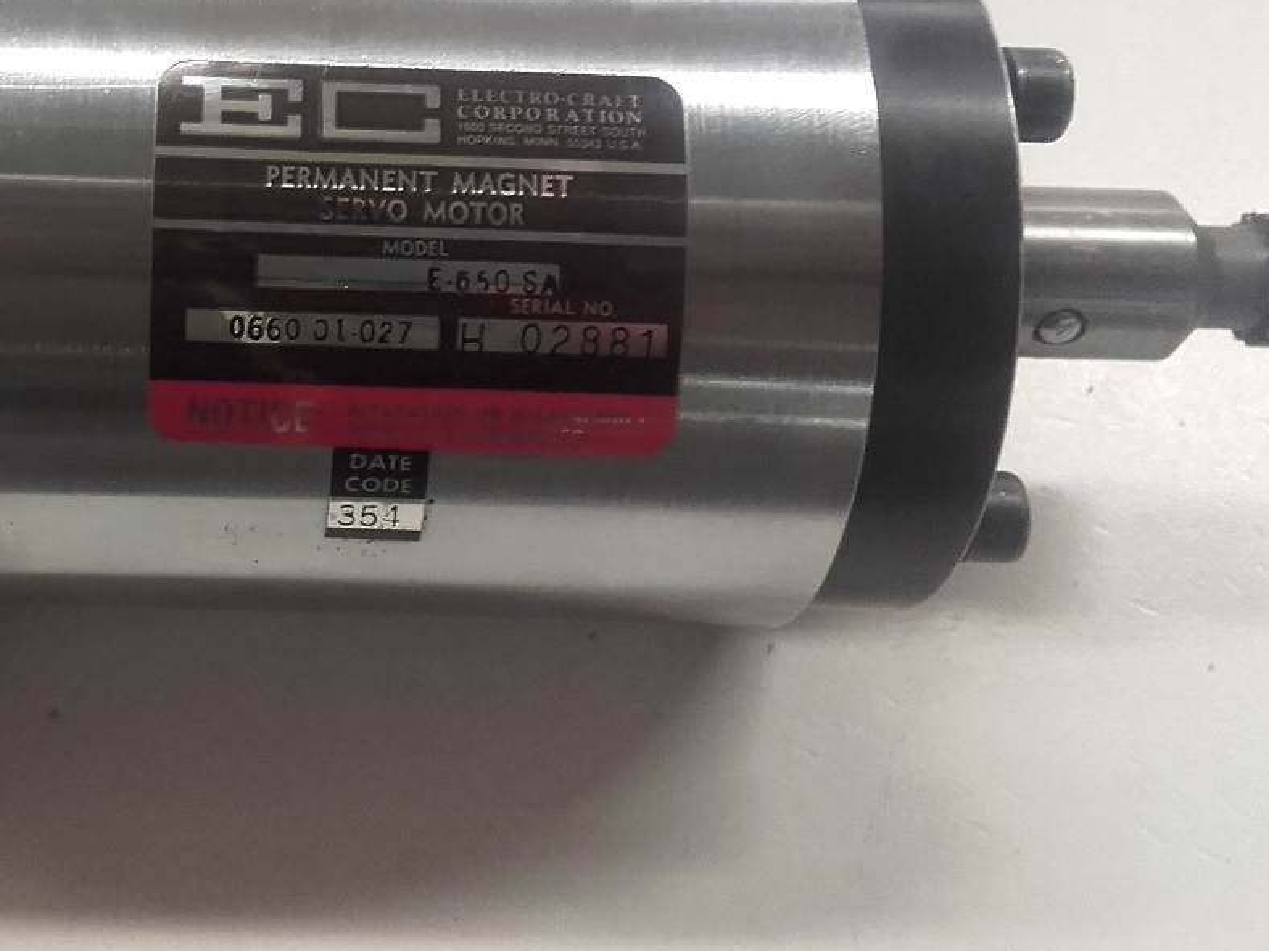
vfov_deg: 28.1
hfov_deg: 36.3
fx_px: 1870
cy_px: 233
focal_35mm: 51
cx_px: 271
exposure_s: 1/33
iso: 130
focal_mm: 3.31
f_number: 2.2
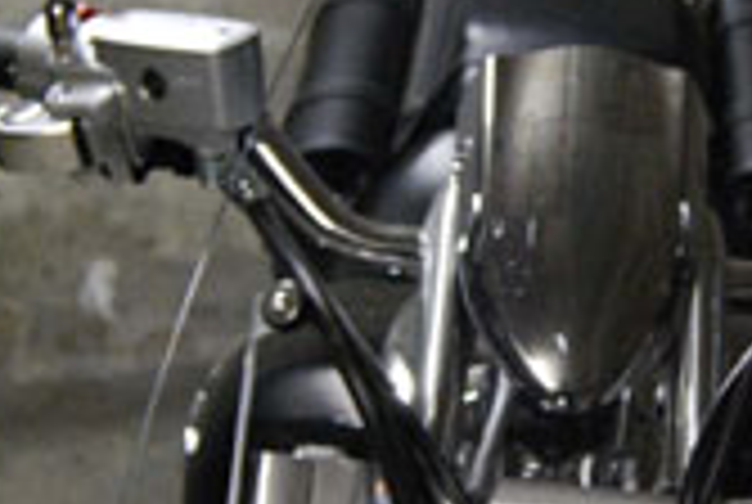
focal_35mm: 97
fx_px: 2030
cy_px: 266
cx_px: 563
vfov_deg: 14.2
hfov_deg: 20.8
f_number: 3.5
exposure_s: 1/20
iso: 1600
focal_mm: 18
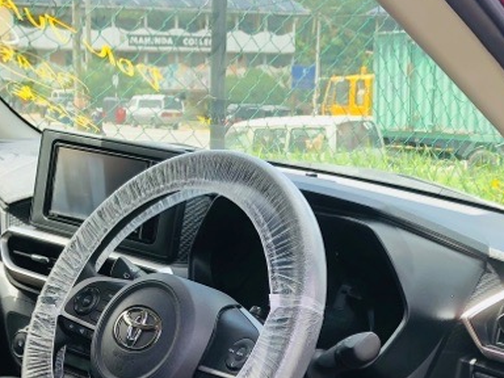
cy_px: 462
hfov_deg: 26.7
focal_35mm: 73
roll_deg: -0.9
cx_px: 255
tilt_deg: -22.3
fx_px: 1063
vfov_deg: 19.0
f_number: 1.8
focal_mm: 4
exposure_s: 1/120
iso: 25
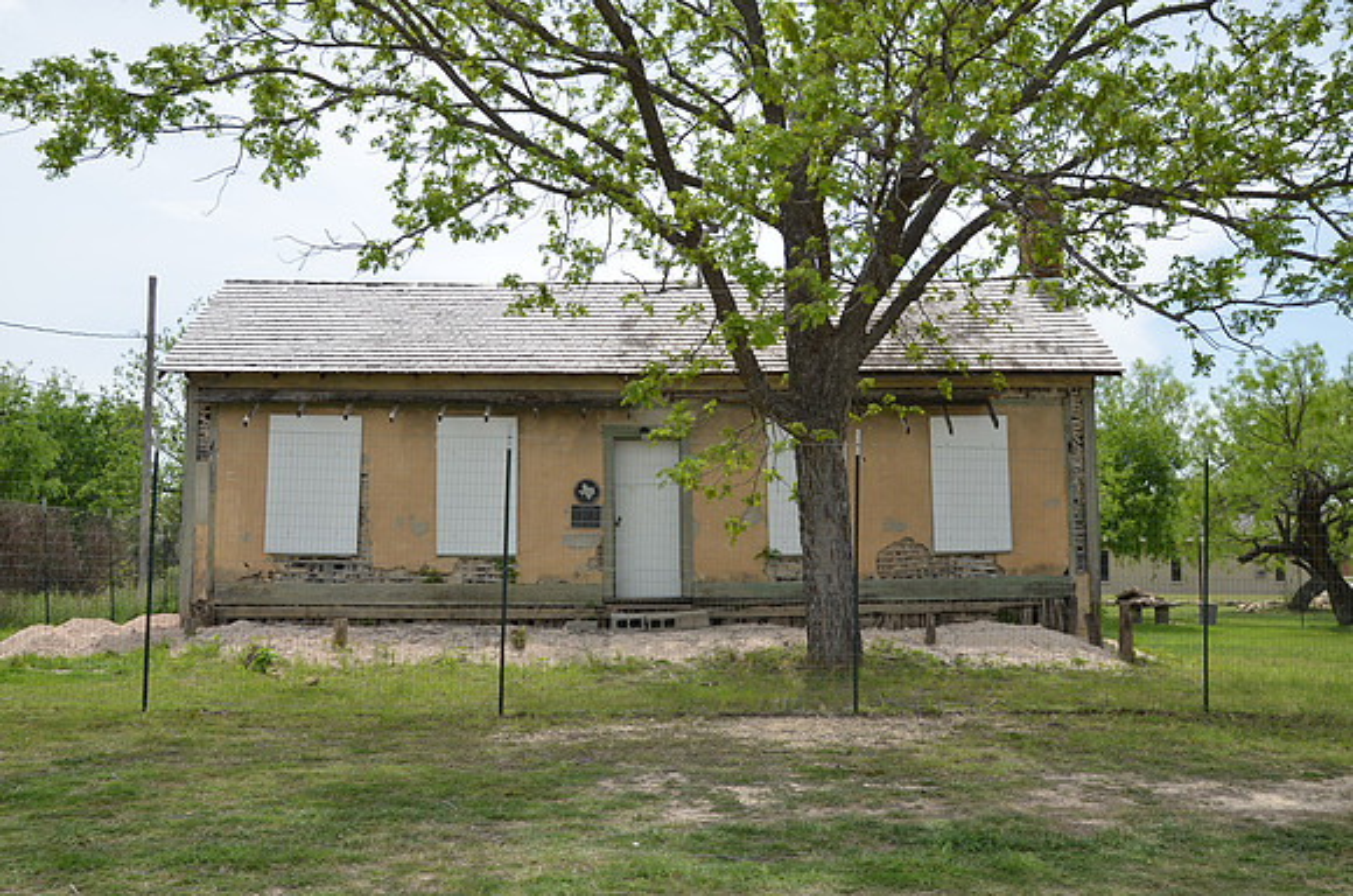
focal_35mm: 36
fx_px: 1350
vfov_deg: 36.7
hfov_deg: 53.2
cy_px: 448
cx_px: 676
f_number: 7.1
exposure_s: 1/200
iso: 200
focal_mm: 24
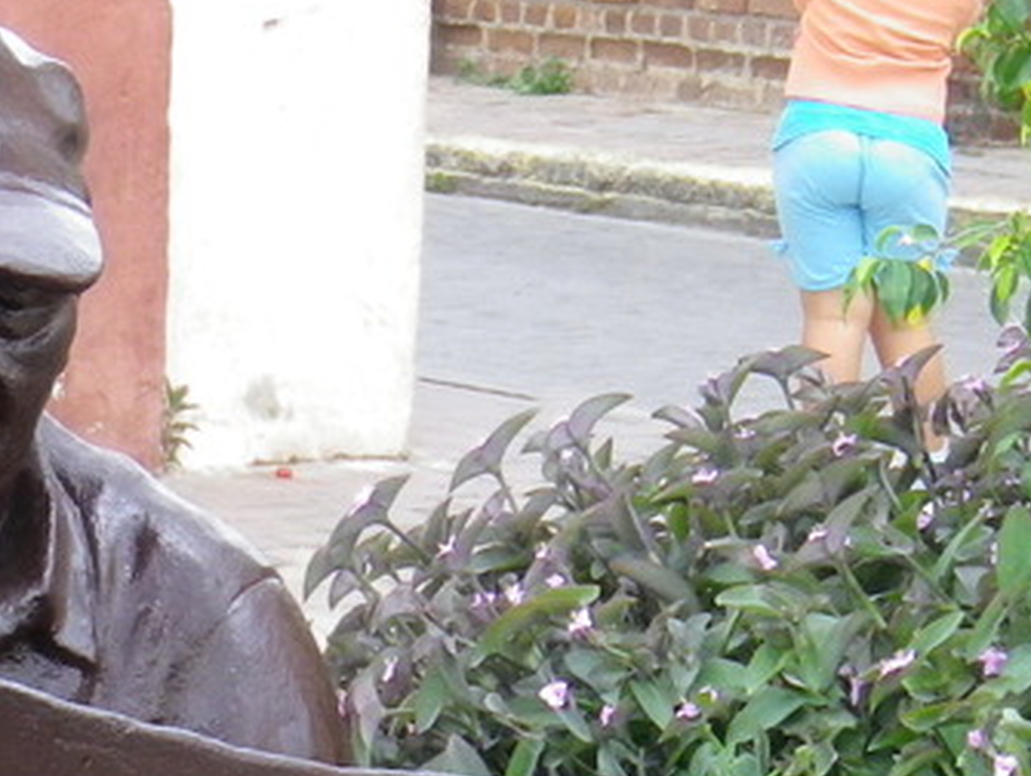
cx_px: 560
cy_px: 1019
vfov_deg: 5.8
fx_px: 7573
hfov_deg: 7.8
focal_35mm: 254
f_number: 4.9
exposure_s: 1/60
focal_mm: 12.5
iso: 200
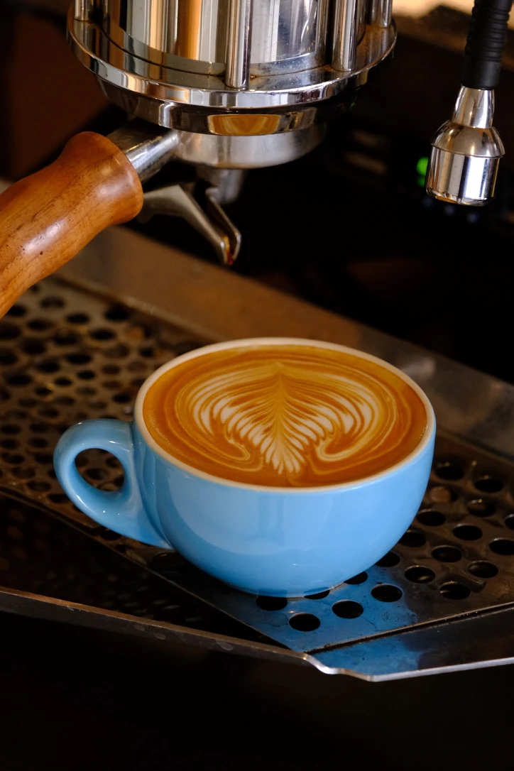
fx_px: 2570
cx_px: 257
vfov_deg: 17.1
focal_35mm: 120
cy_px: 386
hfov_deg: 11.4
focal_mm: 80
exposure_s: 1/125
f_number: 4
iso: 2500
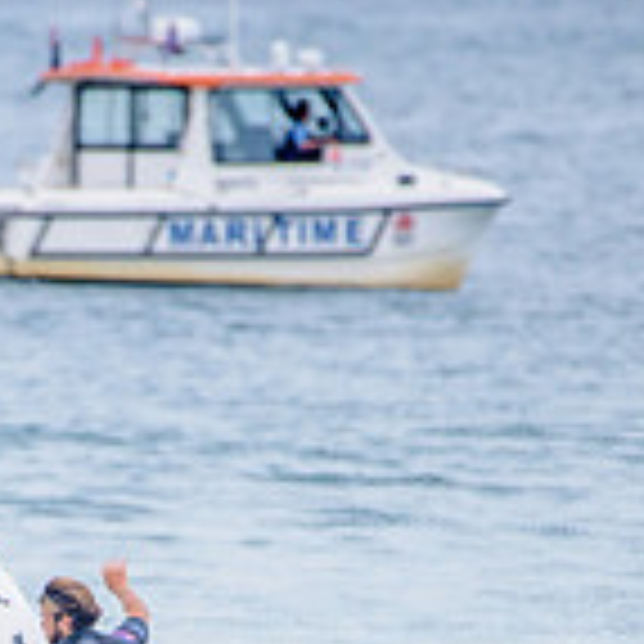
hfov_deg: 1.0
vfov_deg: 1.0
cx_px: -86
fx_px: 36308
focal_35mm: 1725
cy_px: 835
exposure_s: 1/2000
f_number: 5.6
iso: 400
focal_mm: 500
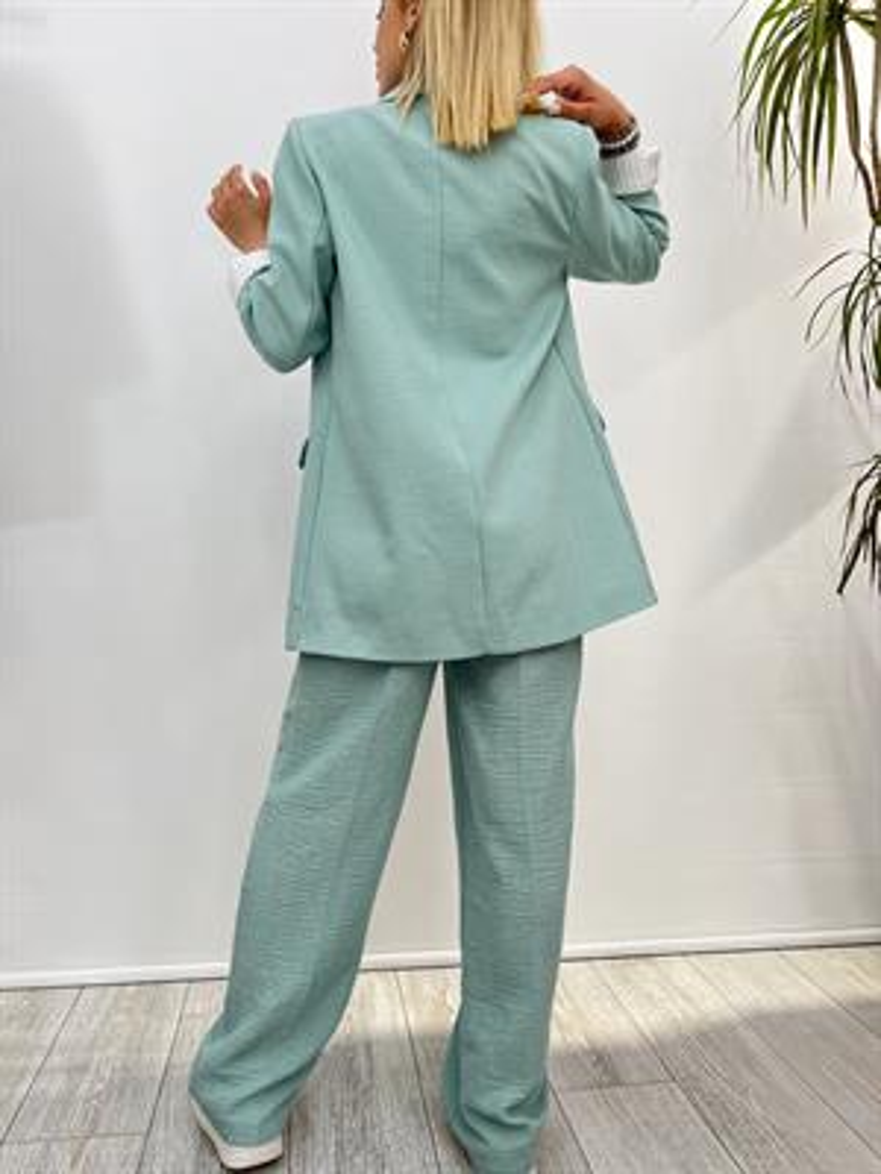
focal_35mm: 26
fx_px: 882
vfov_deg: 67.3
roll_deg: -1.0
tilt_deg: -1.2
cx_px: 440
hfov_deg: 53.1
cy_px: 587
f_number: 1.5
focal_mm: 5.7
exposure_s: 1/100
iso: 100
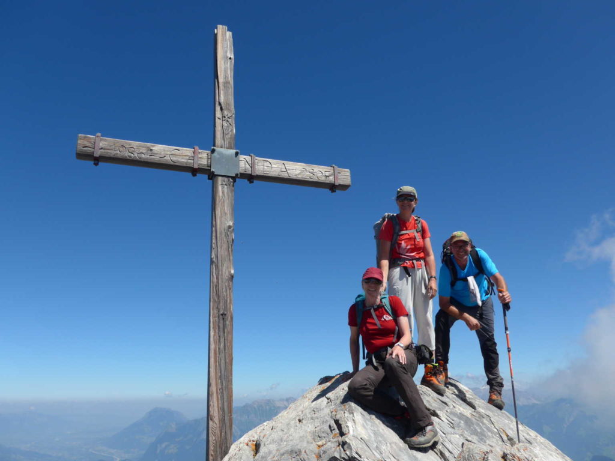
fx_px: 515
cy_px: 230
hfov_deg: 61.7
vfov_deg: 48.2
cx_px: 308
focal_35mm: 29
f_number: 2.8
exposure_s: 1/1600
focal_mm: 6
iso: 80
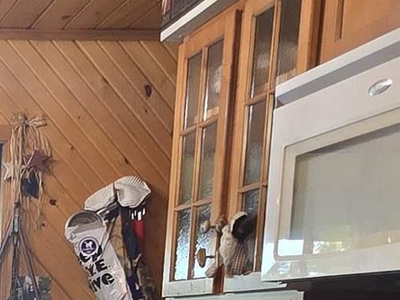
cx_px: -186
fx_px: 901
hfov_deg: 21.4
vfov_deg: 17.0
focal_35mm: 78
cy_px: 456
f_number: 2.2
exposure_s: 1/60
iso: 160
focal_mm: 2.2
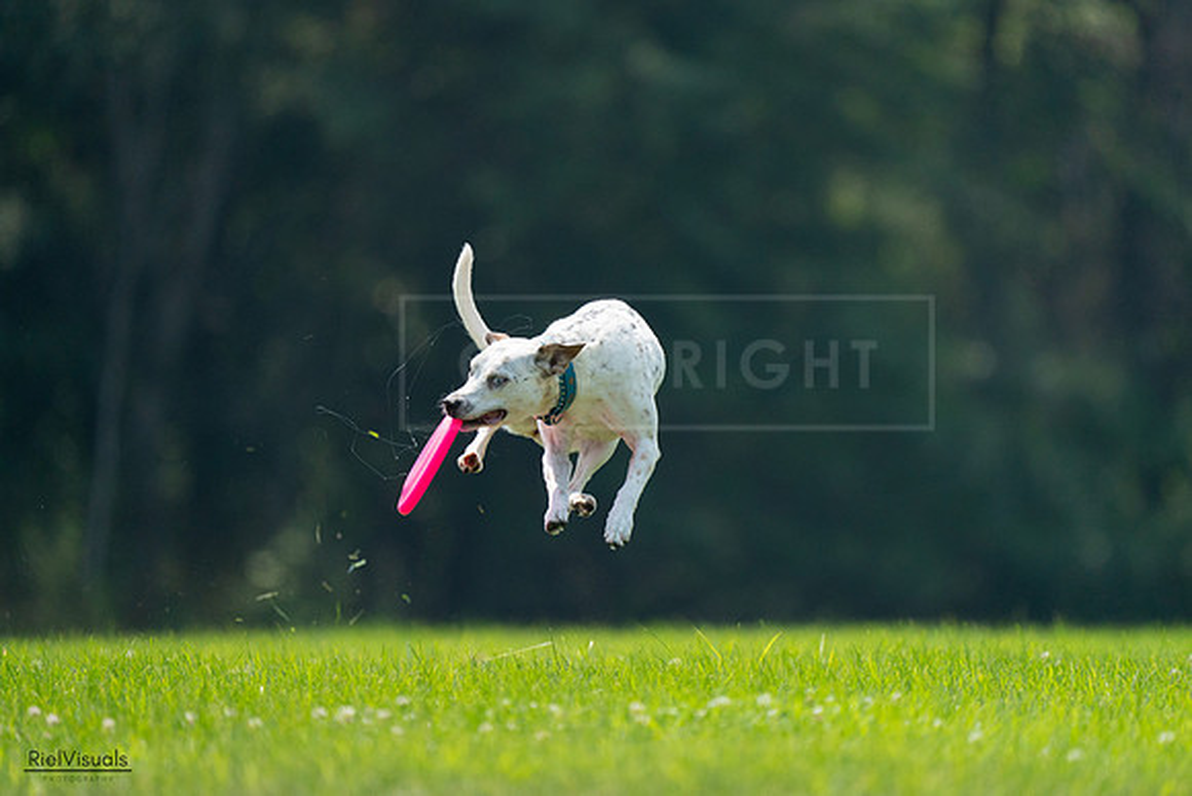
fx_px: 19870
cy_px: 398
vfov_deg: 2.3
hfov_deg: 3.4
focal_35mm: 600
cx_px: 596
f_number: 6.3
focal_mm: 600
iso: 2000
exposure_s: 1/4000
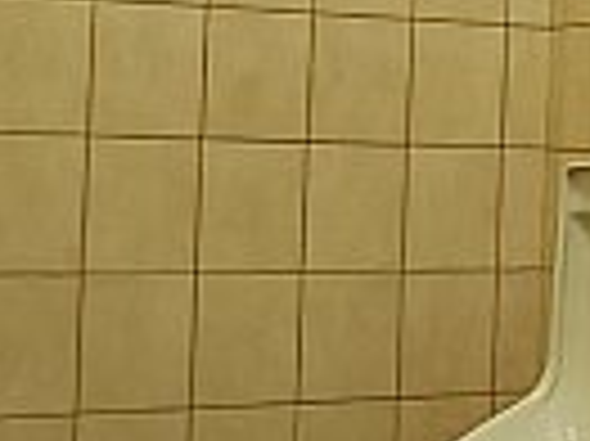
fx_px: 1873
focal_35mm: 110
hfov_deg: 14.9
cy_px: 106
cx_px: 1153
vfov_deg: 13.4
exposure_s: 1/20
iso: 800
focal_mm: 1.65
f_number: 2.2
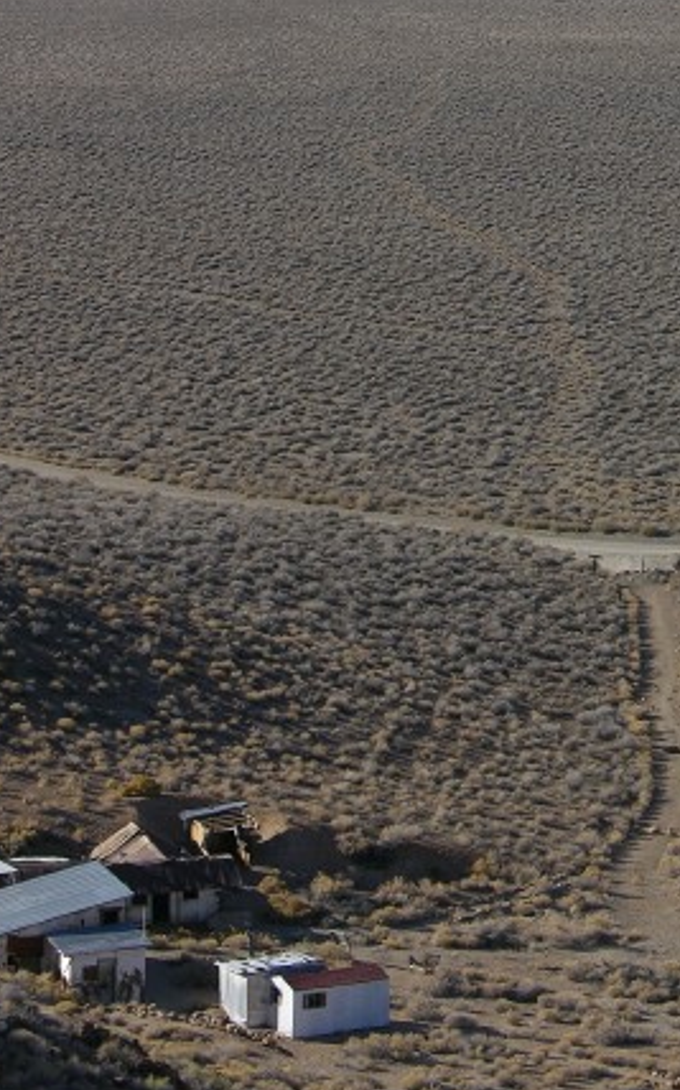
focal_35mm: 156
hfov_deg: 8.4
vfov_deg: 13.3
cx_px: 655
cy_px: 148
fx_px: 4632
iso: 50
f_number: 4.9
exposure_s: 1/323
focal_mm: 21
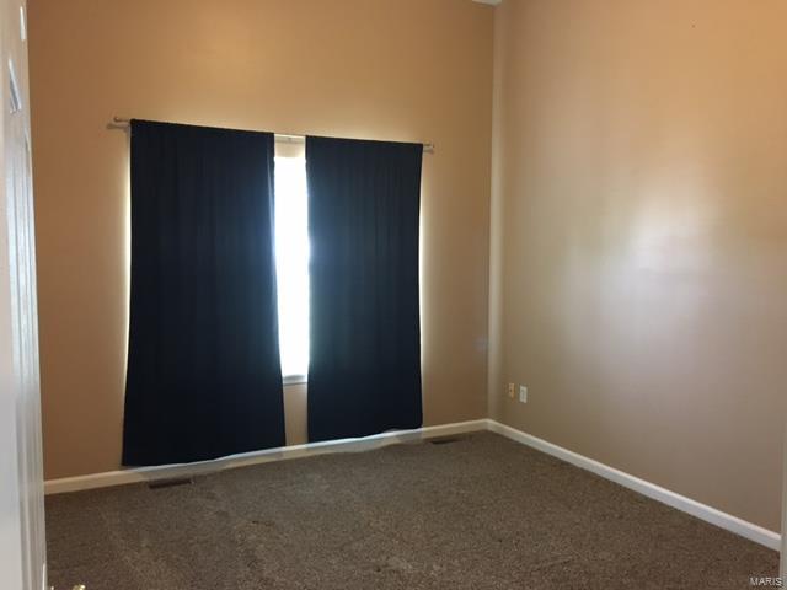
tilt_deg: -3.9
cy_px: 295
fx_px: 659
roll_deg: -0.4
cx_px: 394
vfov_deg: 48.2
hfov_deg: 61.7
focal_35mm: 29
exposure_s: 1/20
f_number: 2.2
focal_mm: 4.15
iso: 200
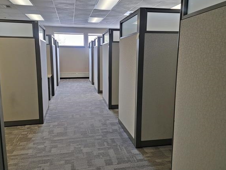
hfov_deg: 65.3
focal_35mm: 27
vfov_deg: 51.3
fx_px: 176
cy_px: 80
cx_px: 107
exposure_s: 1/120
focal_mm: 6.7
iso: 250
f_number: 1.8
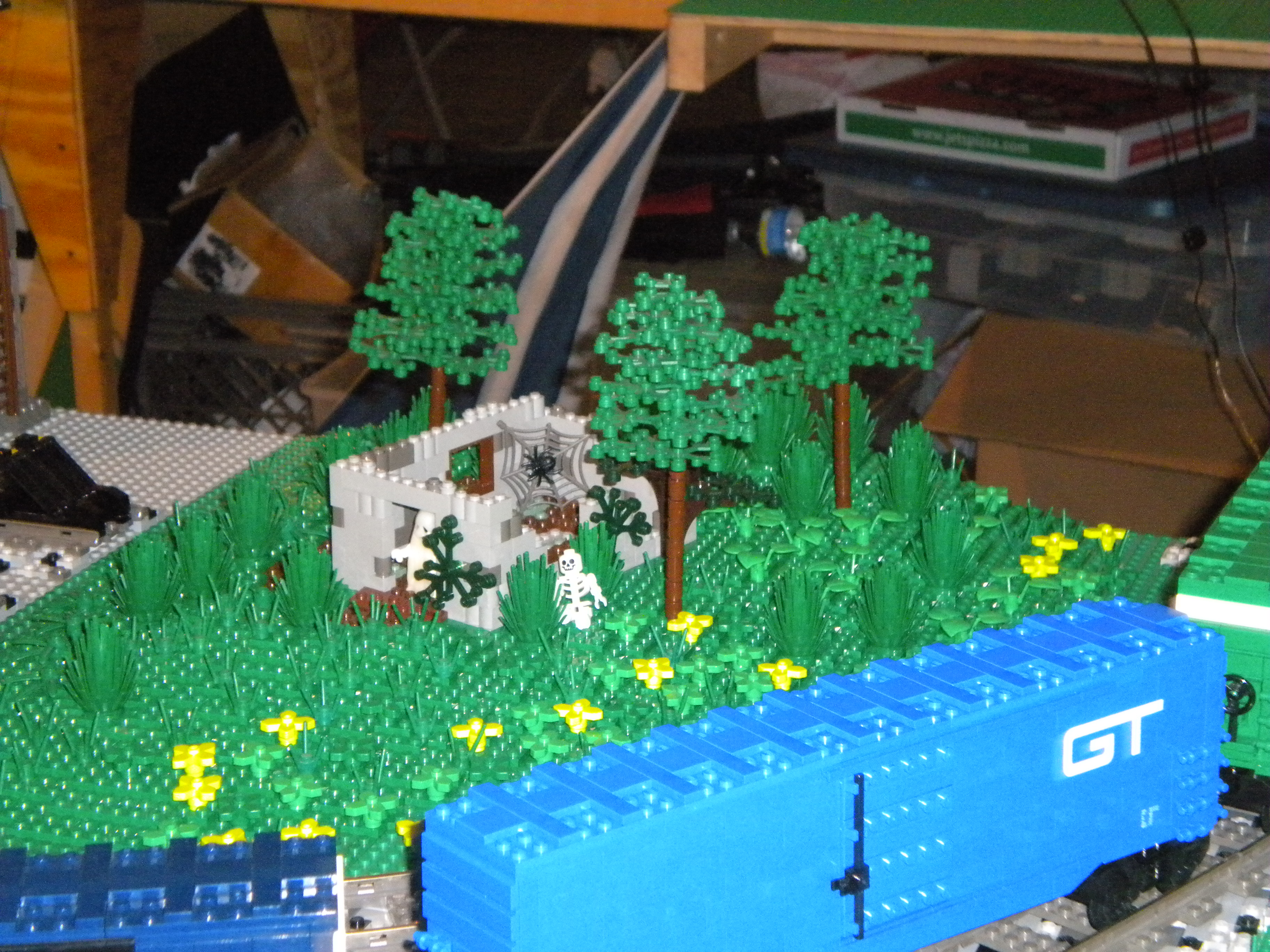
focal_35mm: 79
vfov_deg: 18.7
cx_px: 635
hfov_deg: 24.7
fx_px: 2898
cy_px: 476
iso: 800
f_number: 5.1
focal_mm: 14.3
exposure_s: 1/60
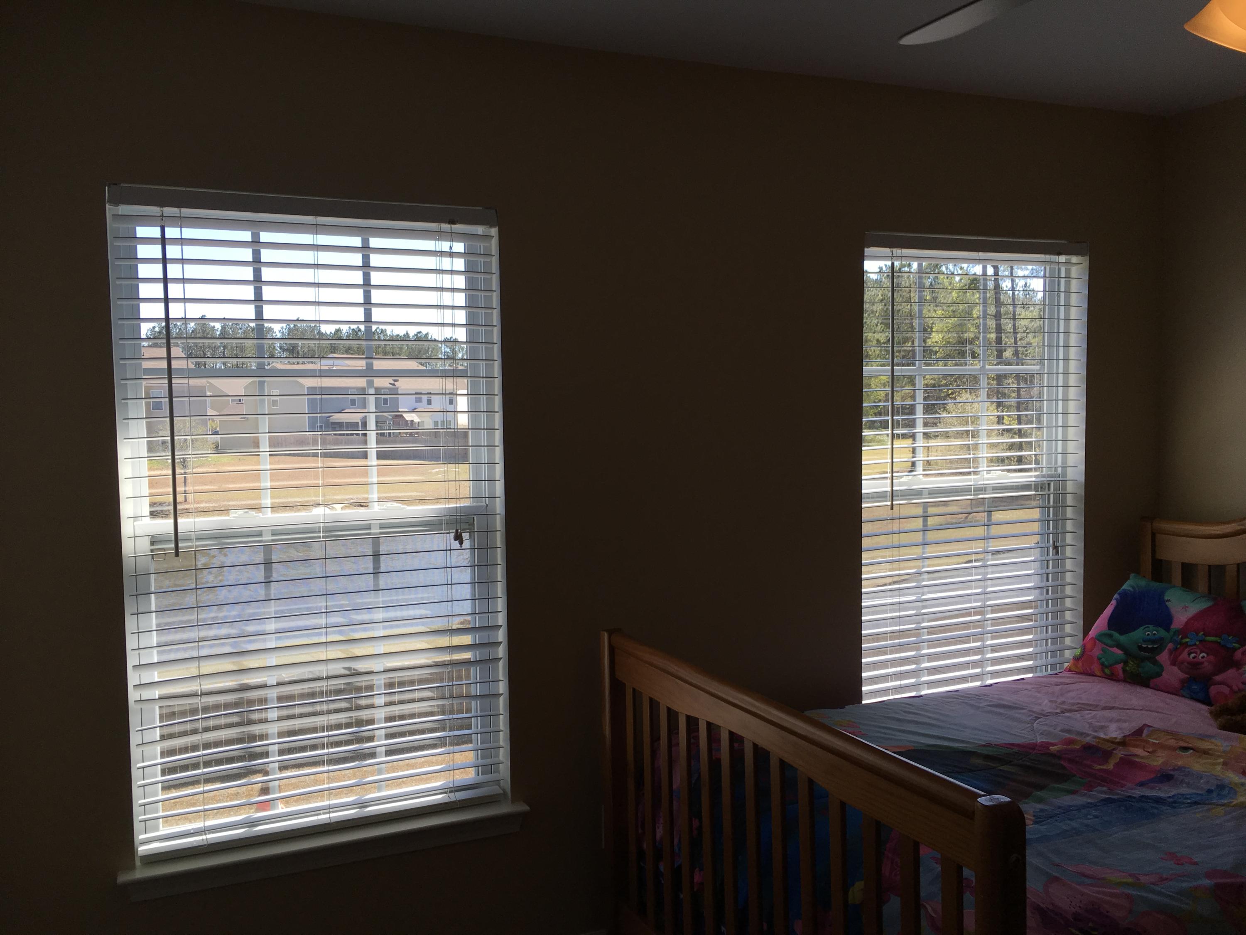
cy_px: 468
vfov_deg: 48.2
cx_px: 623
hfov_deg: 61.7
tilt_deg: -3.4
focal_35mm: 29
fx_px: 1044
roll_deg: +1.0
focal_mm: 4.15
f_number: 2.2
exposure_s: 1/455
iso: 25
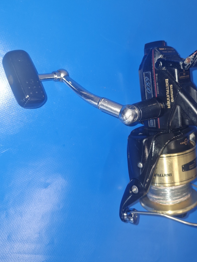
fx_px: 243
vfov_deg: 56.5
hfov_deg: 43.4
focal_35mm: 32
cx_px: 134
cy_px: 110
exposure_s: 1/100
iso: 320
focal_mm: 5.54
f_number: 1.8
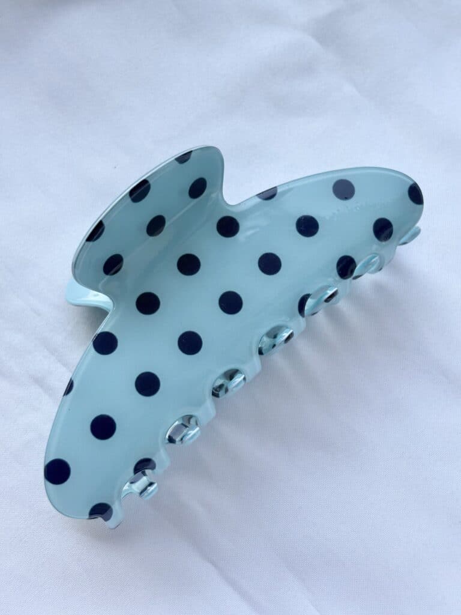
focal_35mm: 52
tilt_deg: -64.0
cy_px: 308
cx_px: 230
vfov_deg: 36.8
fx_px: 923
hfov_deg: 28.0
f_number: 1.6
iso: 32
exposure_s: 1/1709
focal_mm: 5.96
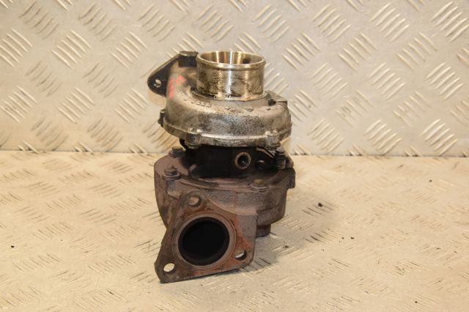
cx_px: 234
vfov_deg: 18.2
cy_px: 156
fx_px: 977
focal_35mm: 75
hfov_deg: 27.0
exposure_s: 1/80
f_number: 8
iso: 800
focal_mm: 50
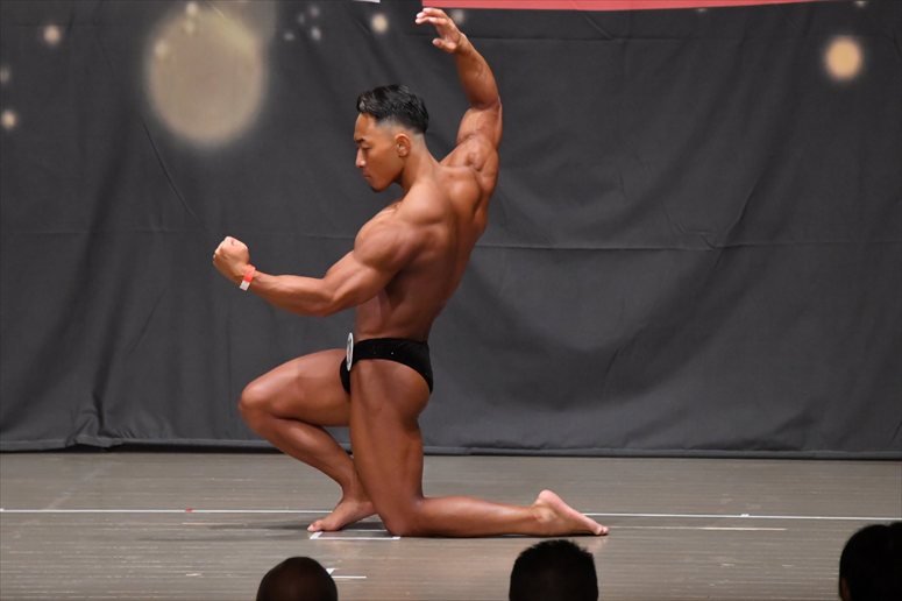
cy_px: 300
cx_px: 451
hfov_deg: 7.2
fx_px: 7137
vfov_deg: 4.8
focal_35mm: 285
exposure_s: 1/400
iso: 6400
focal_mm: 190
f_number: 5.6
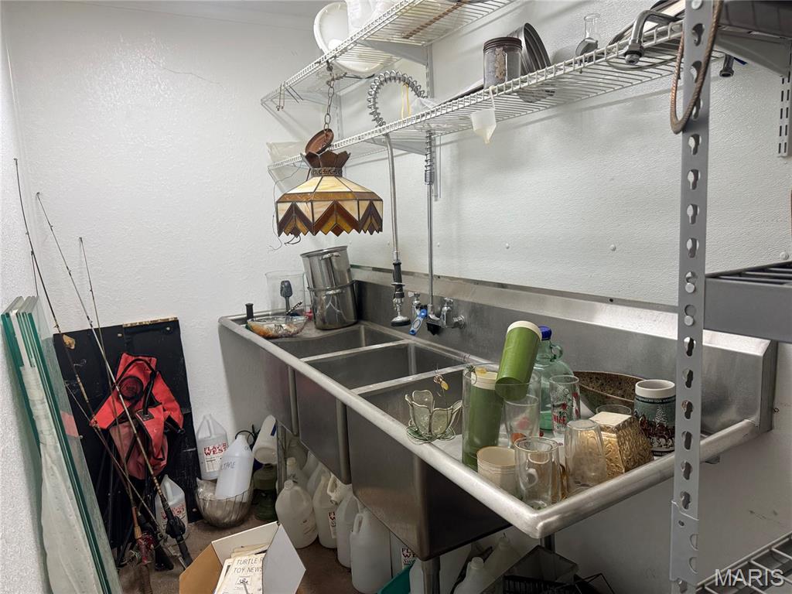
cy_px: 297
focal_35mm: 24
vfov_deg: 56.8
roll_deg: +2.8
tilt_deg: -8.6
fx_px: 549
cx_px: 396
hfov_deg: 71.6
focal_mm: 6.76
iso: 160
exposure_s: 1/120
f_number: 1.78
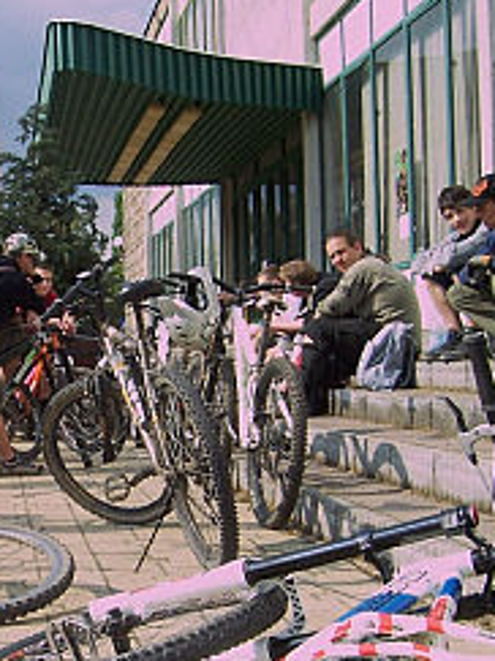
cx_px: 49
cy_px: 449
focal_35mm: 63
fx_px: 1202
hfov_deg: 22.7
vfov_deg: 30.5
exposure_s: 1/350
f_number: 5.6
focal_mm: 5.6
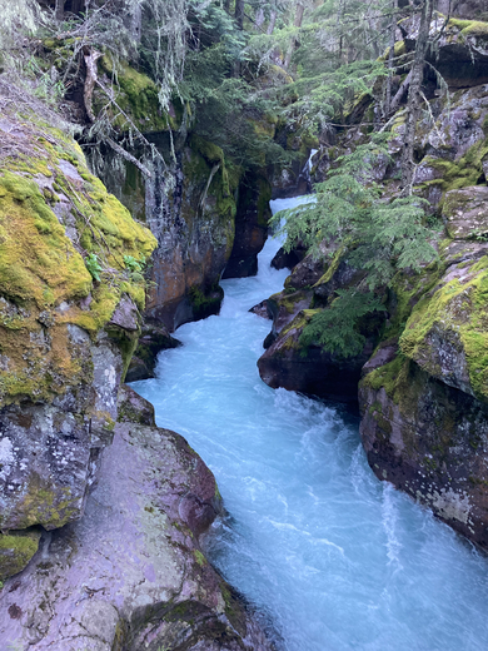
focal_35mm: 28
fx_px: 526
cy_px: 326
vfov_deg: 63.4
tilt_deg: -15.1
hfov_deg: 49.7
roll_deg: -1.8
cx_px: 244
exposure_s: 1/60
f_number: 1.8
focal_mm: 3.99
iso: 160
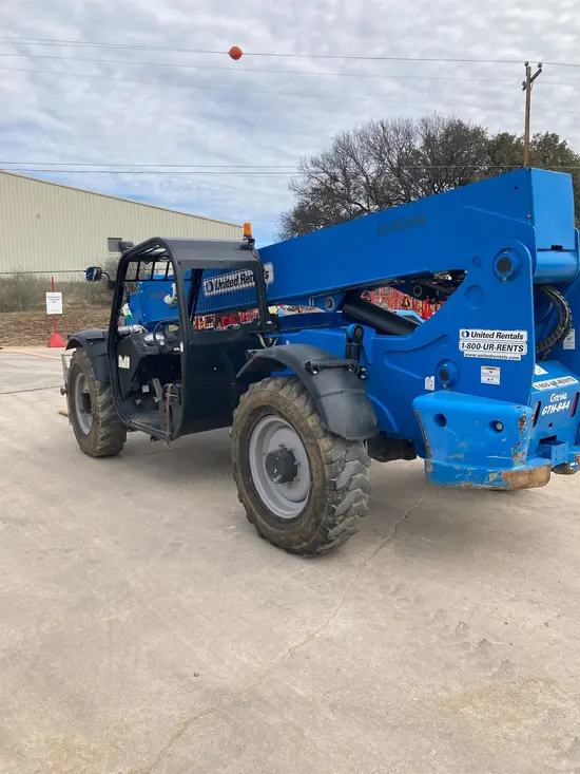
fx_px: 625
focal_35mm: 28
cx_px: 290
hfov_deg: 49.8
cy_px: 387
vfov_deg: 63.4
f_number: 1.8
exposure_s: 1/1215
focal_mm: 3.99
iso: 20
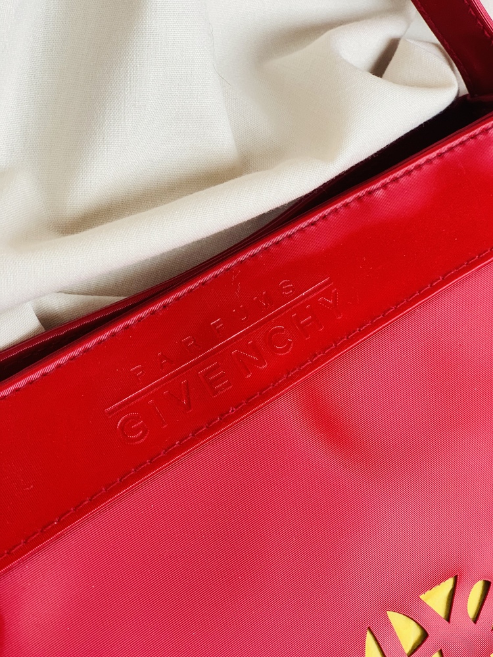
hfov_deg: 28.0
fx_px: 987
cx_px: 246
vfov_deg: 36.8
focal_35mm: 52
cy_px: 328
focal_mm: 6
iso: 125
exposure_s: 1/76
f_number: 2.4
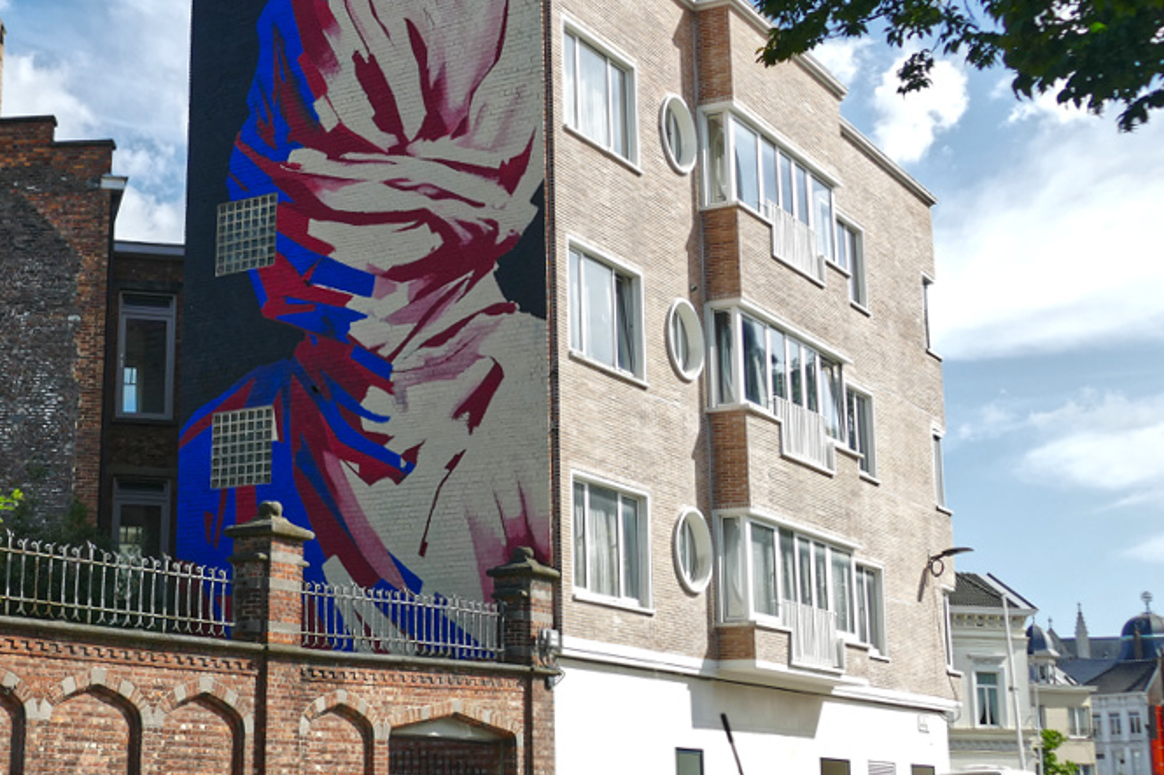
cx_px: 425
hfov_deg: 34.8
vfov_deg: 23.7
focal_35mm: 57
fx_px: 1842
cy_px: 321
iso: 125
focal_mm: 13.4
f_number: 3.2
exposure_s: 1/2000
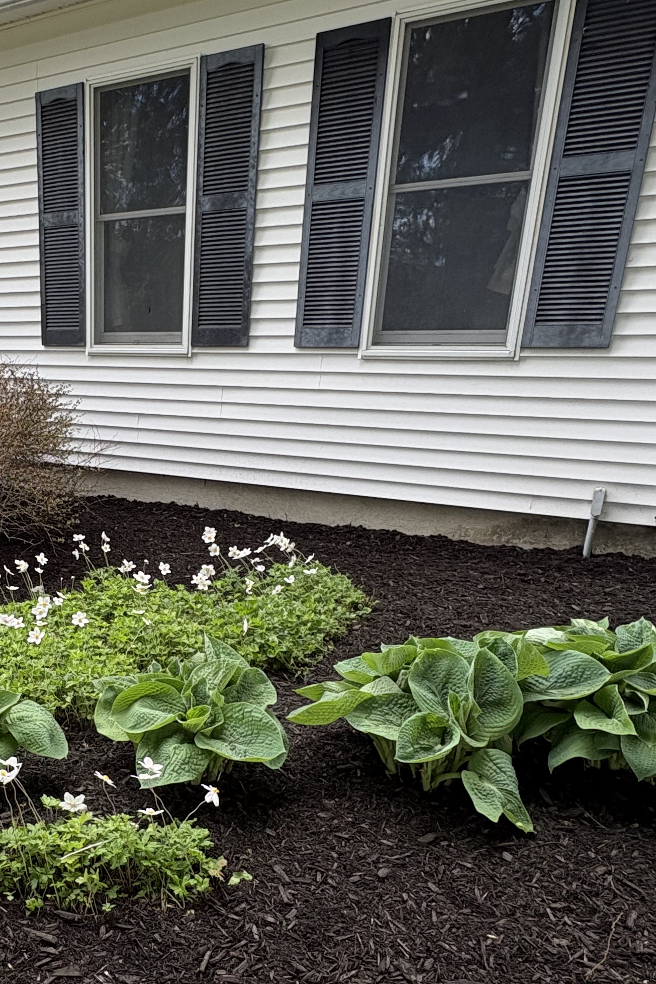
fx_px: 820
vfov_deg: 61.4
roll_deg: +1.8
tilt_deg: -19.2
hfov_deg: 39.4
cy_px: 586
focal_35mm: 30
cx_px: 26
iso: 40
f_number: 2.2
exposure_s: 1/131
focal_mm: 2.22
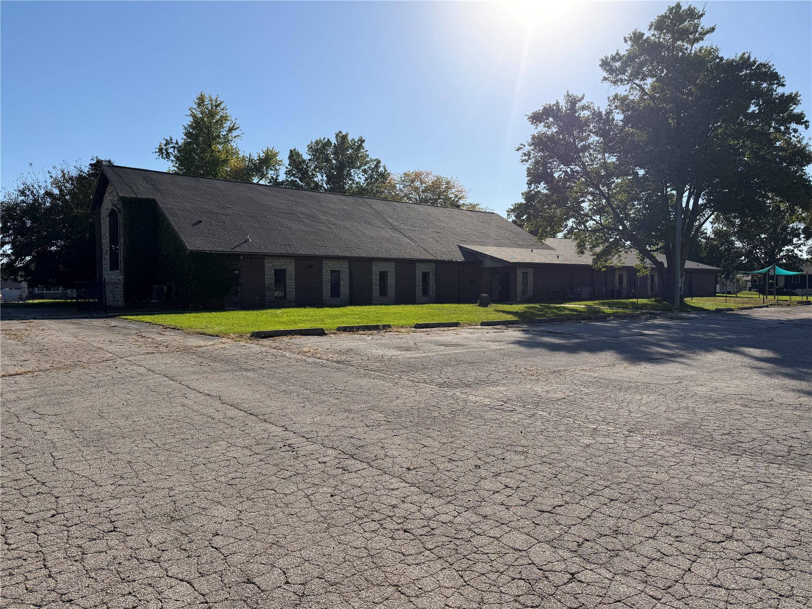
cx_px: 406
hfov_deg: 71.6
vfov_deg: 56.8
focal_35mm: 24
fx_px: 563
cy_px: 304
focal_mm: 6.76
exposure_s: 1/6711
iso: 80
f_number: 1.78
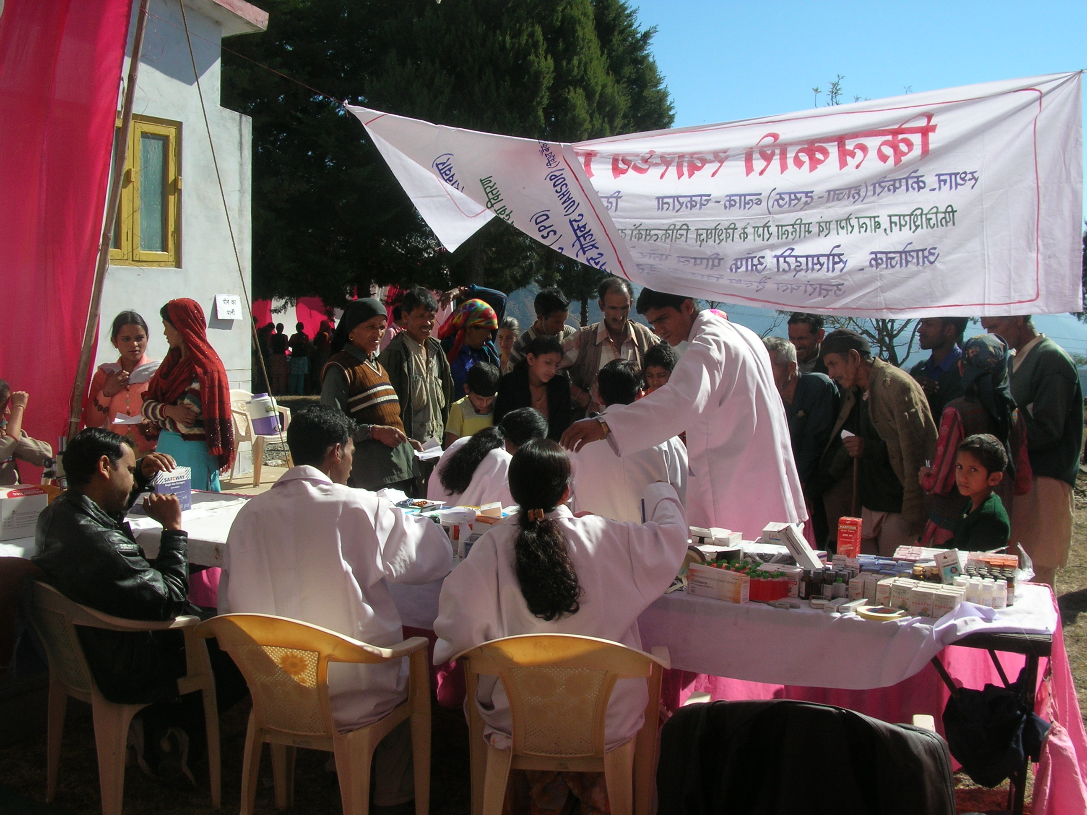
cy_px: 408
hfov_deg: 52.6
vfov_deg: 40.7
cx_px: 544
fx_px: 1099
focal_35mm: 35
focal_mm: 5.8
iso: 50
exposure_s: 1/350
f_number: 5.6
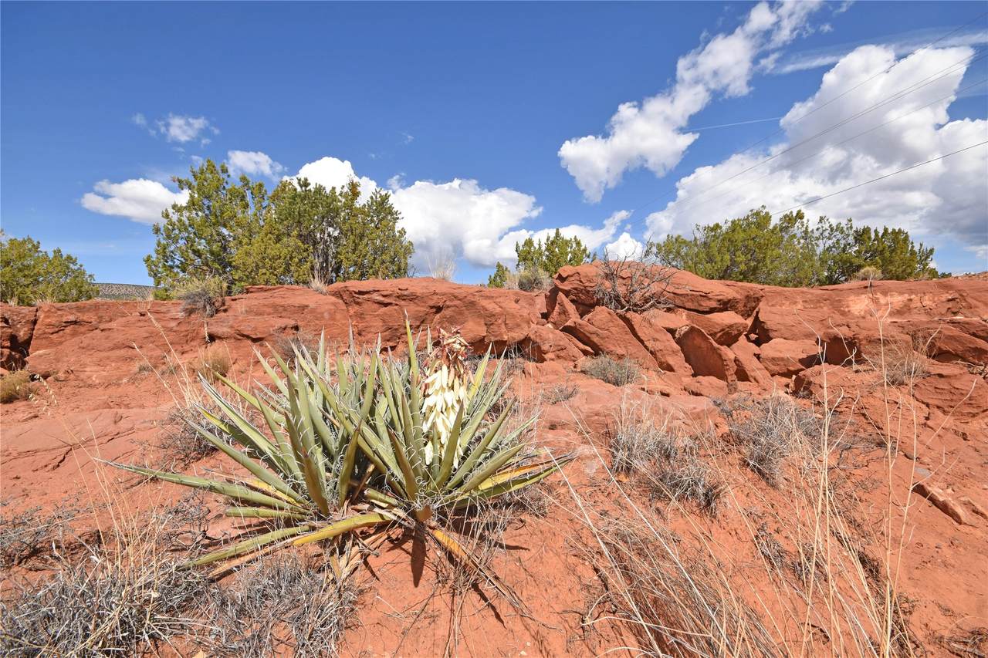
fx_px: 412
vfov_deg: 77.3
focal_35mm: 15
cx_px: 494
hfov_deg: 100.4
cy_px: 329
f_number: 10
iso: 200
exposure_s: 1/400
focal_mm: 10
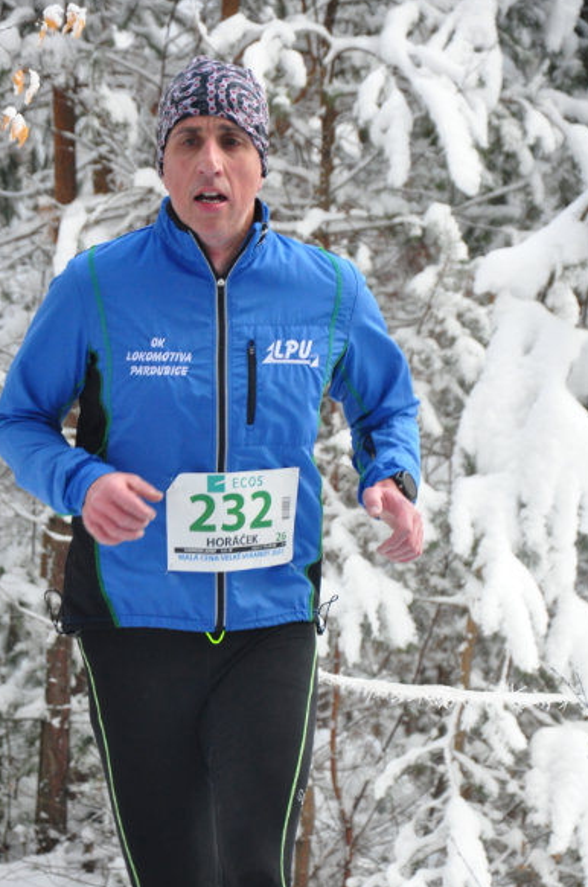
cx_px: 197
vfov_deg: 10.2
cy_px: 588
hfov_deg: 6.8
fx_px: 4966
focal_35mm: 202
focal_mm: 98
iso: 1000
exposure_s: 1/400
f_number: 5.6
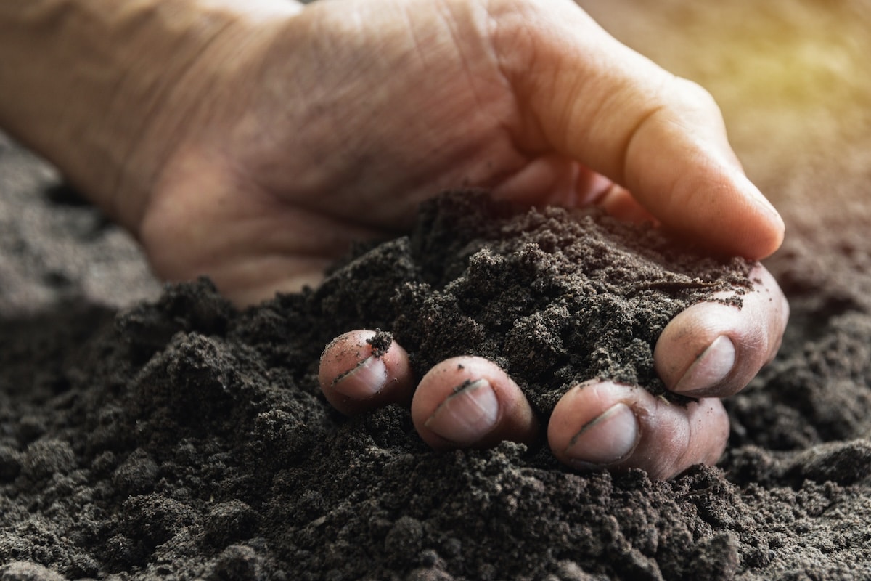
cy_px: 290
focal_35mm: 105
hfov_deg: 19.5
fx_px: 2540
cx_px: 436
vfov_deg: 13.0
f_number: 5.6
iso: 200
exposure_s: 1/10
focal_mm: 70
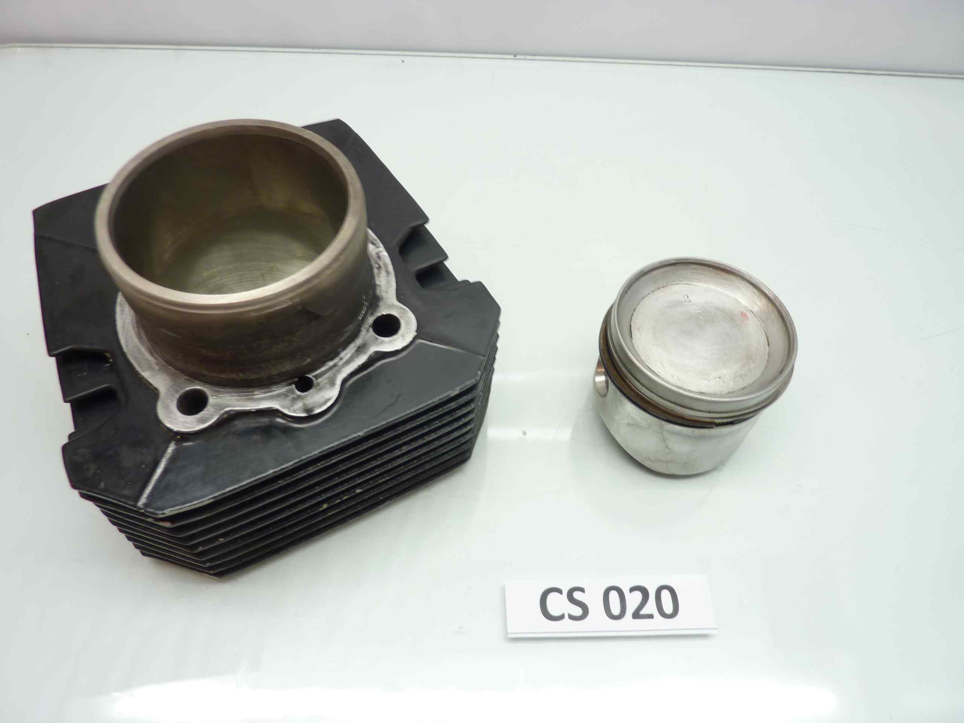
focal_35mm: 25
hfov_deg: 69.4
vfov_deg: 54.9
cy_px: 362
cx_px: 482
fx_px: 696
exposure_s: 1/13
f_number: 3.3
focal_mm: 4.1
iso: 80
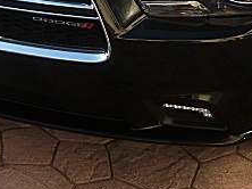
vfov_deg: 13.6
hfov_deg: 18.8
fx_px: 756
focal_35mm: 104
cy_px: -71
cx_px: 187
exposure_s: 1/125
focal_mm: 6.3
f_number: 2.8
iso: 50
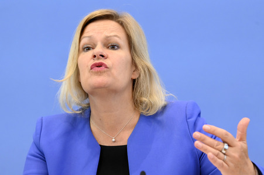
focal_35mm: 135
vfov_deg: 10.1
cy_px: 88
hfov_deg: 15.2
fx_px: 989
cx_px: 132
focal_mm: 135
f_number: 5.6
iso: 4000
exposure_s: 1/500
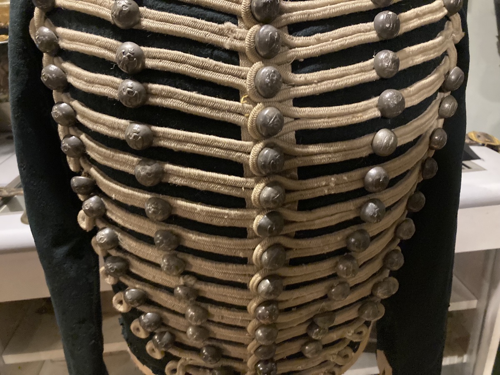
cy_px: 188
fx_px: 404
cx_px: 250
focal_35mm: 28
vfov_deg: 49.7
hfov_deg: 63.4
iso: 500
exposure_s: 1/25
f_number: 1.8
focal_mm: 3.99
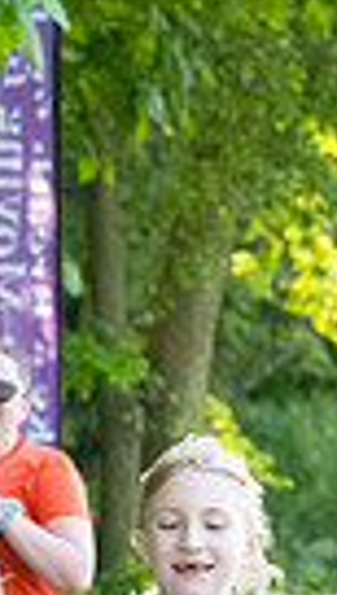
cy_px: 914
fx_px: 8568
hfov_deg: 2.3
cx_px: 199
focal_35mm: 542
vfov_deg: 4.0
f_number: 5.6
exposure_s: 1/1600
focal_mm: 105
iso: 4000
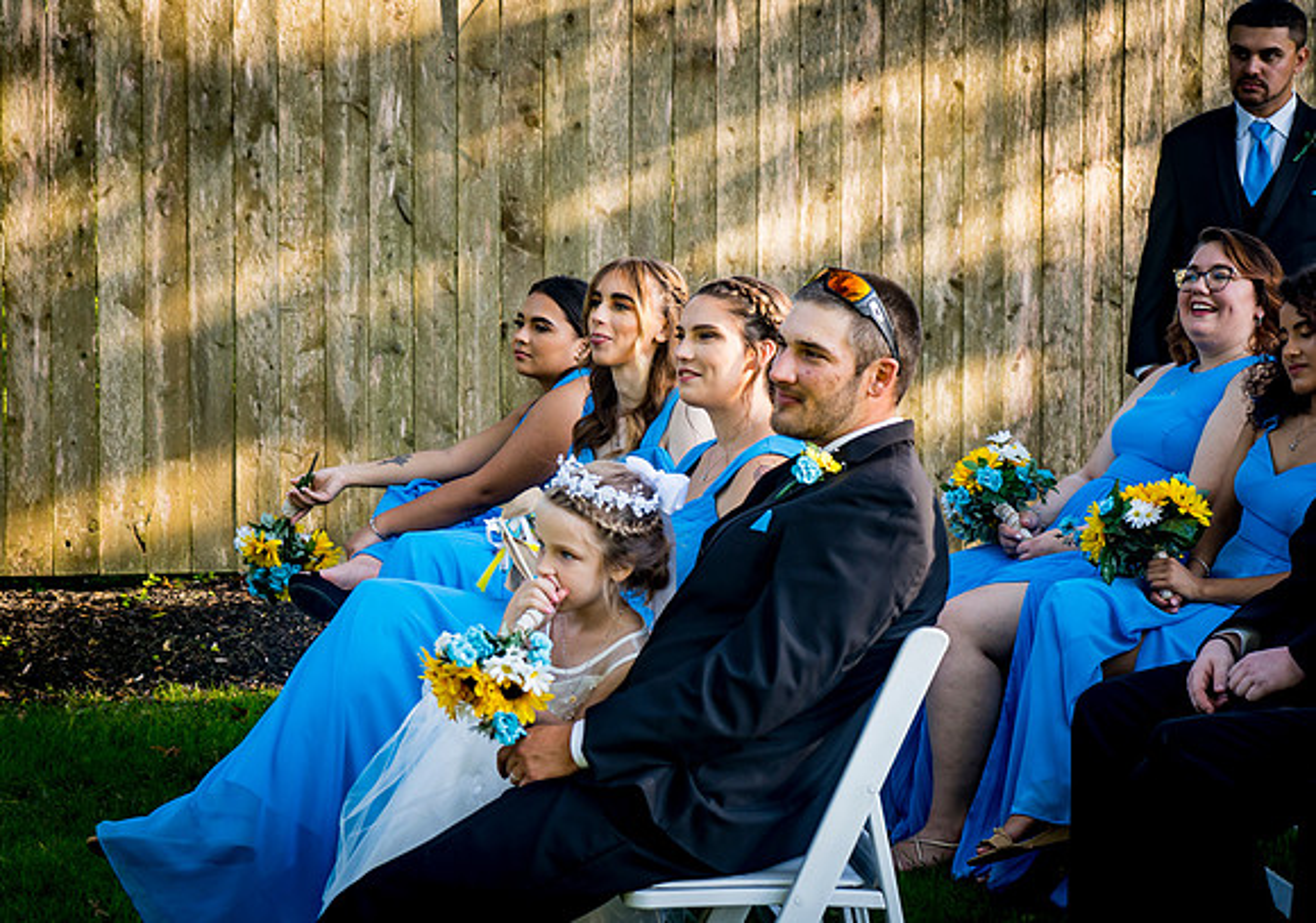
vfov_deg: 16.9
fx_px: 3106
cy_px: 498
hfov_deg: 23.9
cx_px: 535
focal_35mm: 84
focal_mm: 70
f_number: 5.6
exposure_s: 1/80
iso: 250
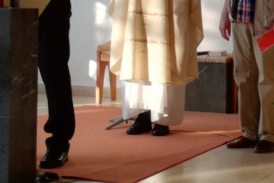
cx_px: 233
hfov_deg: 18.2
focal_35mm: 111
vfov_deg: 12.2
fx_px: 845
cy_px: 6
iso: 64
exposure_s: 1/100
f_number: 2
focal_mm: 3.79
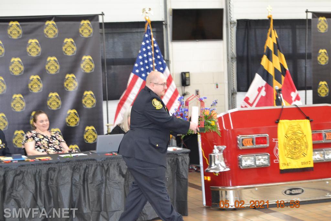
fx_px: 759
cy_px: 110
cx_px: 166
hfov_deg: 24.6
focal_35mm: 82
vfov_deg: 16.6
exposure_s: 1/60
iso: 2800
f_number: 5.6
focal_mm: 55
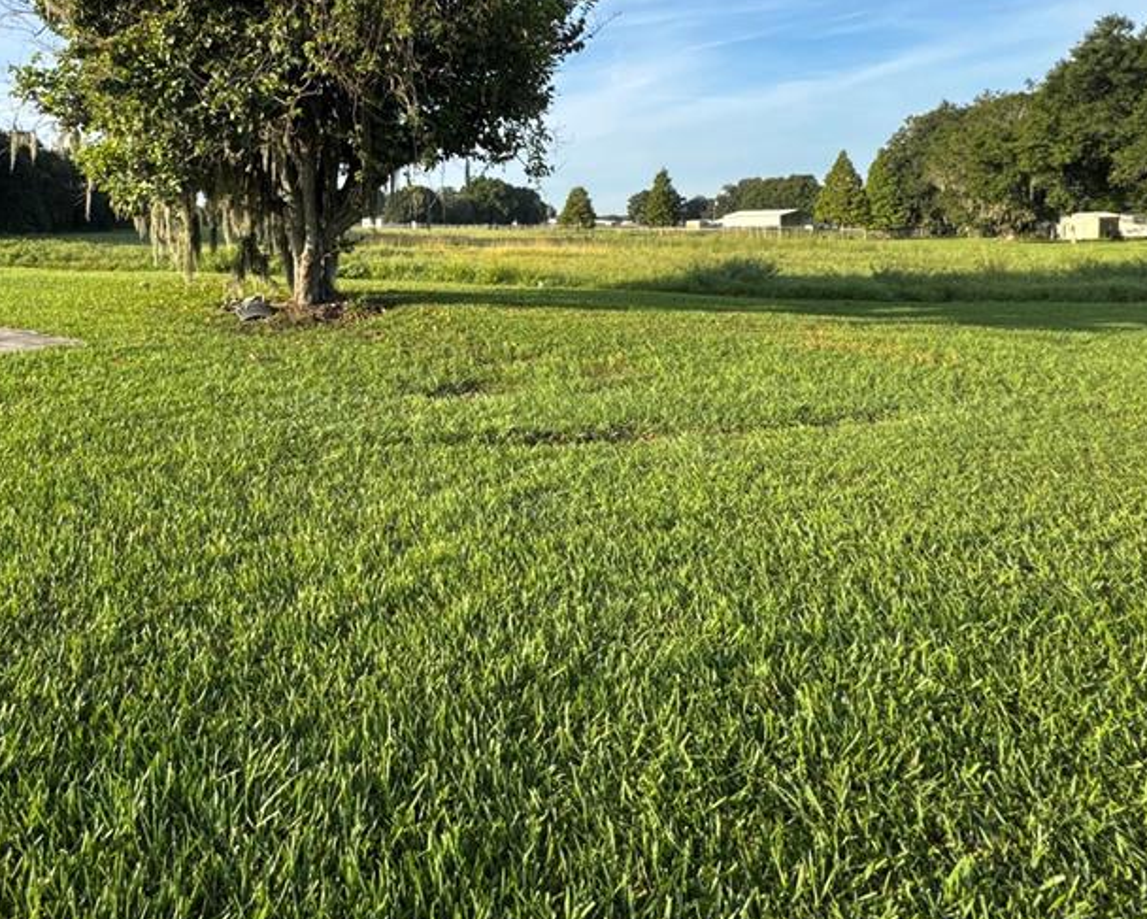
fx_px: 781
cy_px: 253
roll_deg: +0.4
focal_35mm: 23
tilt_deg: -1.9
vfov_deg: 58.4
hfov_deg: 69.0
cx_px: 324
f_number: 2.2
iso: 40
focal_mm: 2.22
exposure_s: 1/664
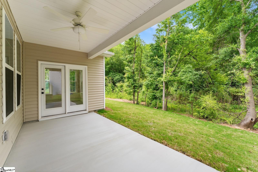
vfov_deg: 81.2
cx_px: 129
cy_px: 86
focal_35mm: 14
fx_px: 100
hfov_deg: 104.3
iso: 400
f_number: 6.3
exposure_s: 1/2000
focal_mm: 14
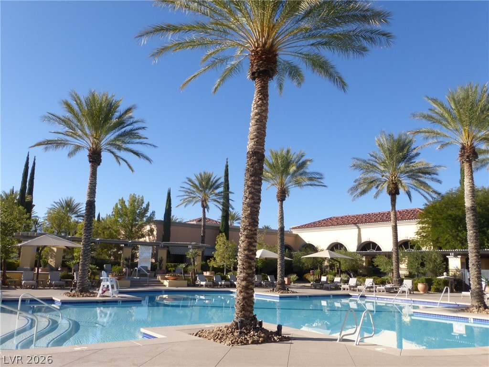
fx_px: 396
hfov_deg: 63.4
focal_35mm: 28
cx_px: 244
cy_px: 184
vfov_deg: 49.7
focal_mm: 4.8
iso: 100
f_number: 4
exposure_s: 1/800
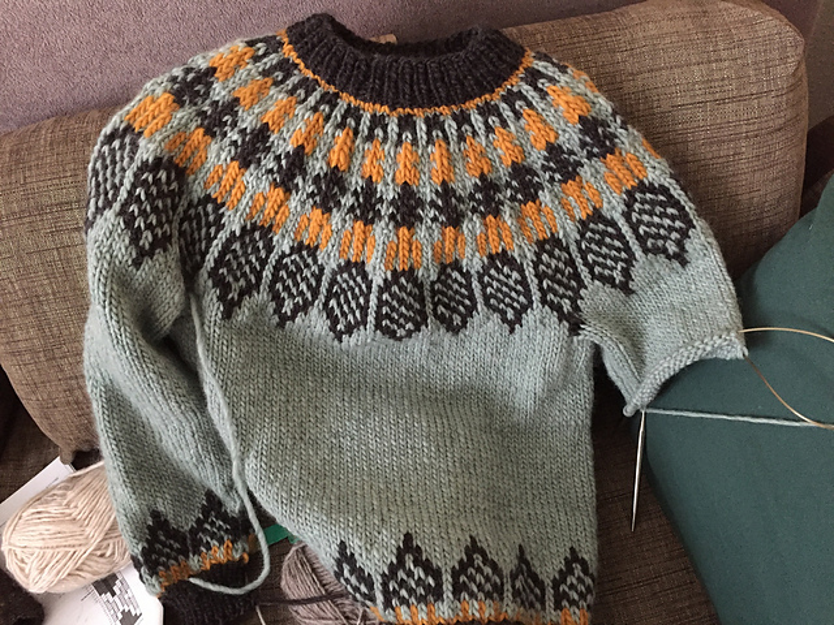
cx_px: 417
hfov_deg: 61.7
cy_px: 312
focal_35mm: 29
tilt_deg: -54.2
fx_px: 699
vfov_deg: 48.2
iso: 500
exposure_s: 1/17
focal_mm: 4.15
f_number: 2.2
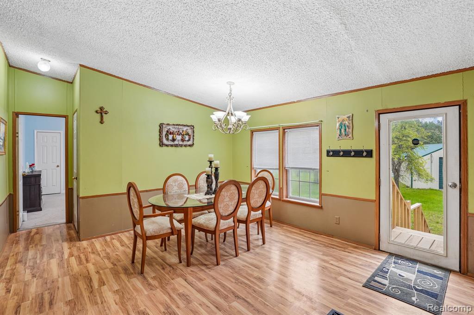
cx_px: 237
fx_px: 211
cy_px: 158
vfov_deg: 73.7
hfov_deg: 96.8
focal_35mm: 16
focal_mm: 16
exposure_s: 1/15
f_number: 8
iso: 400
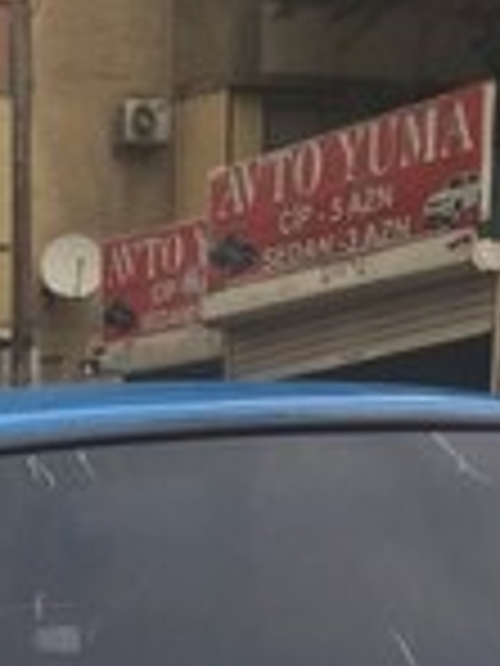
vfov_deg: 18.1
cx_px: -257
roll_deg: +2.1
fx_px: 1868
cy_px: 994
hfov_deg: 14.2
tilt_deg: -14.7
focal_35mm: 97
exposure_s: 1/107
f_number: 2.2
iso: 32
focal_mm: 4.15
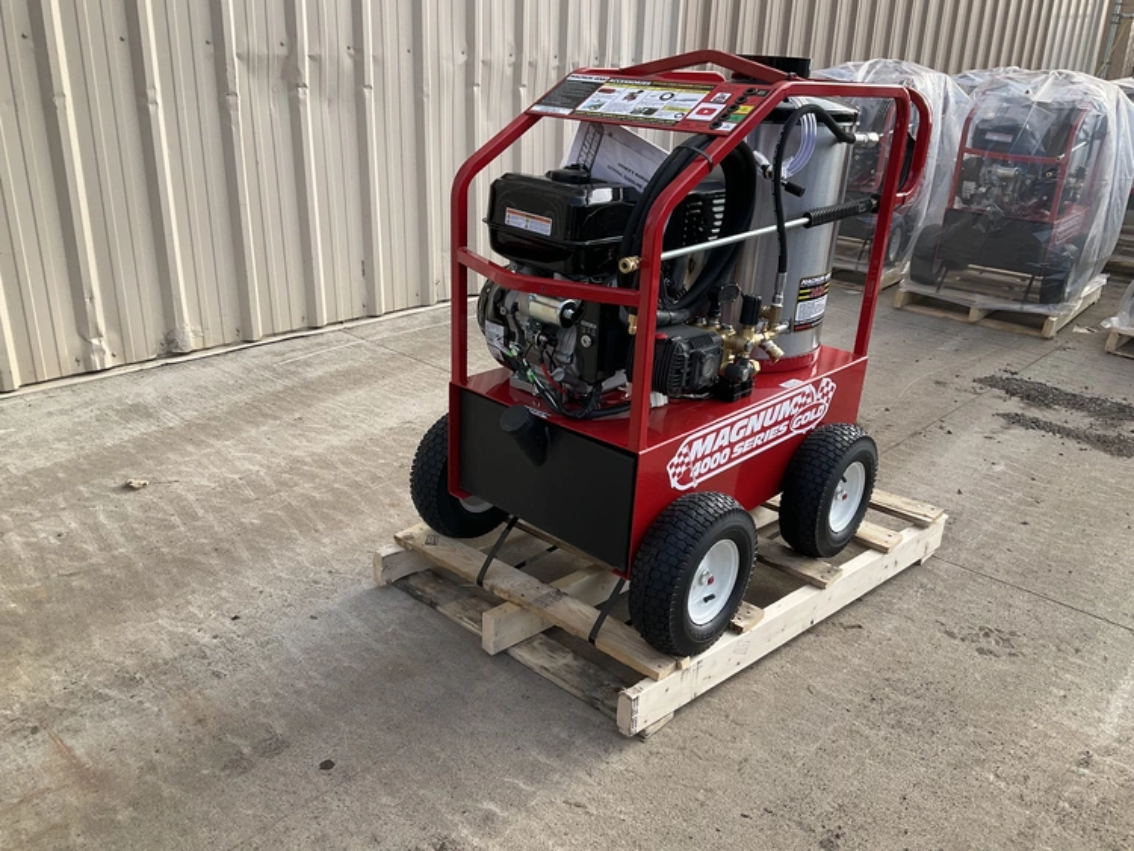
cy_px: 426
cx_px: 567
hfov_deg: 61.6
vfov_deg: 48.3
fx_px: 950
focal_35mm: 29
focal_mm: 3
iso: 25
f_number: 1.8
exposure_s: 1/540
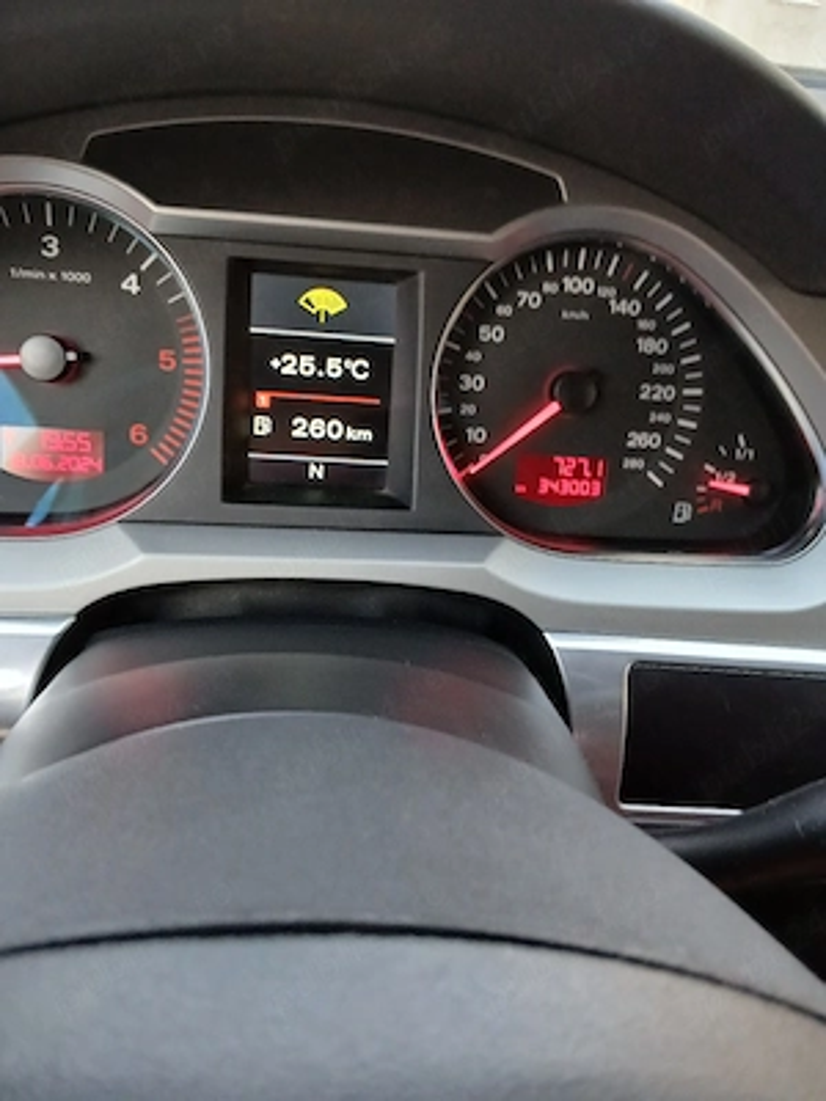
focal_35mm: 26
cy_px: 550
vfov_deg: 67.3
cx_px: 413
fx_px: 827
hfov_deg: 53.1
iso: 400
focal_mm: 3.98
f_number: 1.8
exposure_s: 1/25
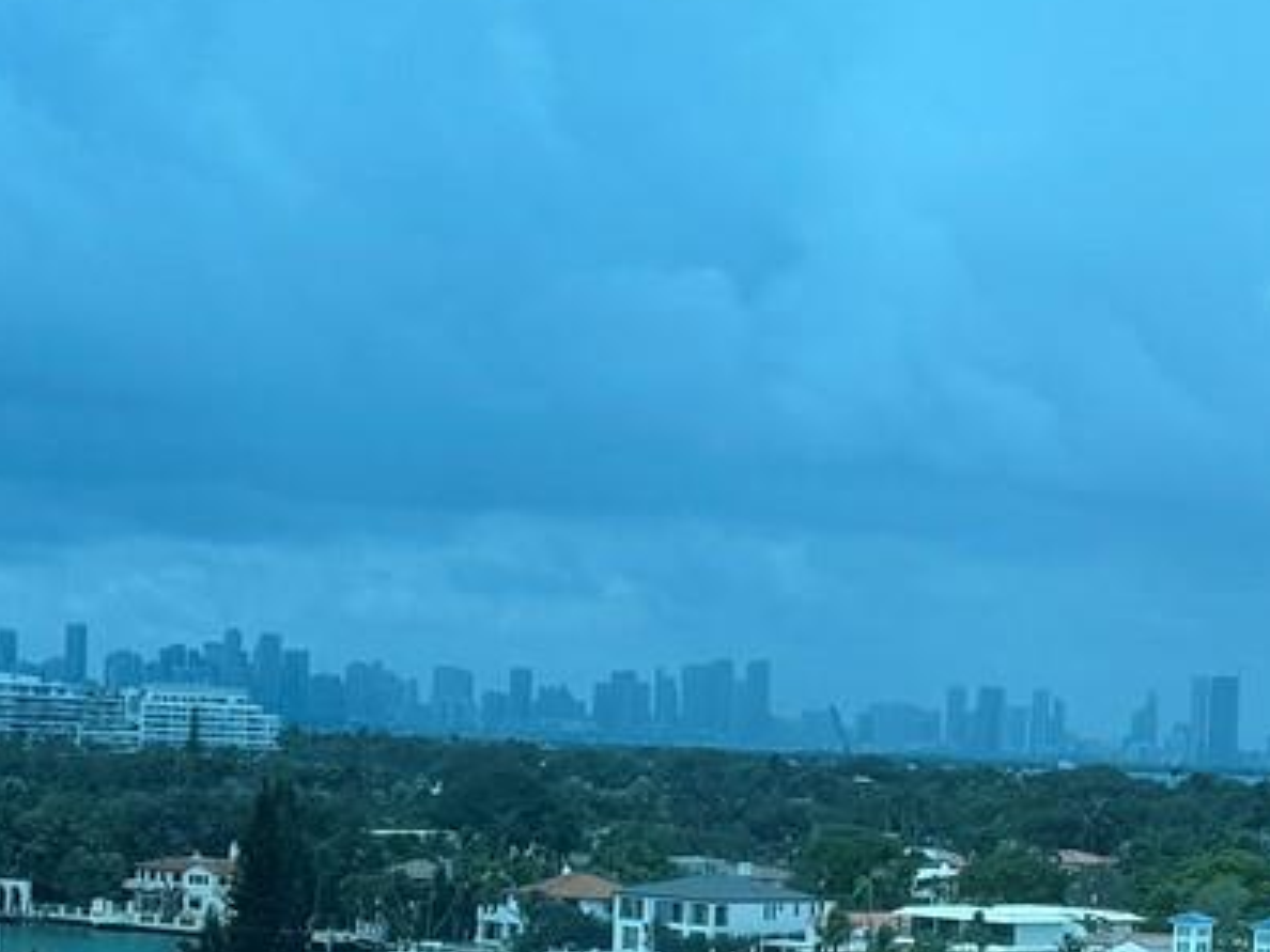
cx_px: 1161
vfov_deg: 15.0
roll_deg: -2.9
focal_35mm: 97
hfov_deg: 19.8
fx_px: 3559
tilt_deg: -3.4
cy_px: 952
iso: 80
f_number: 1.78
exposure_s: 1/3096
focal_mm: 6.76
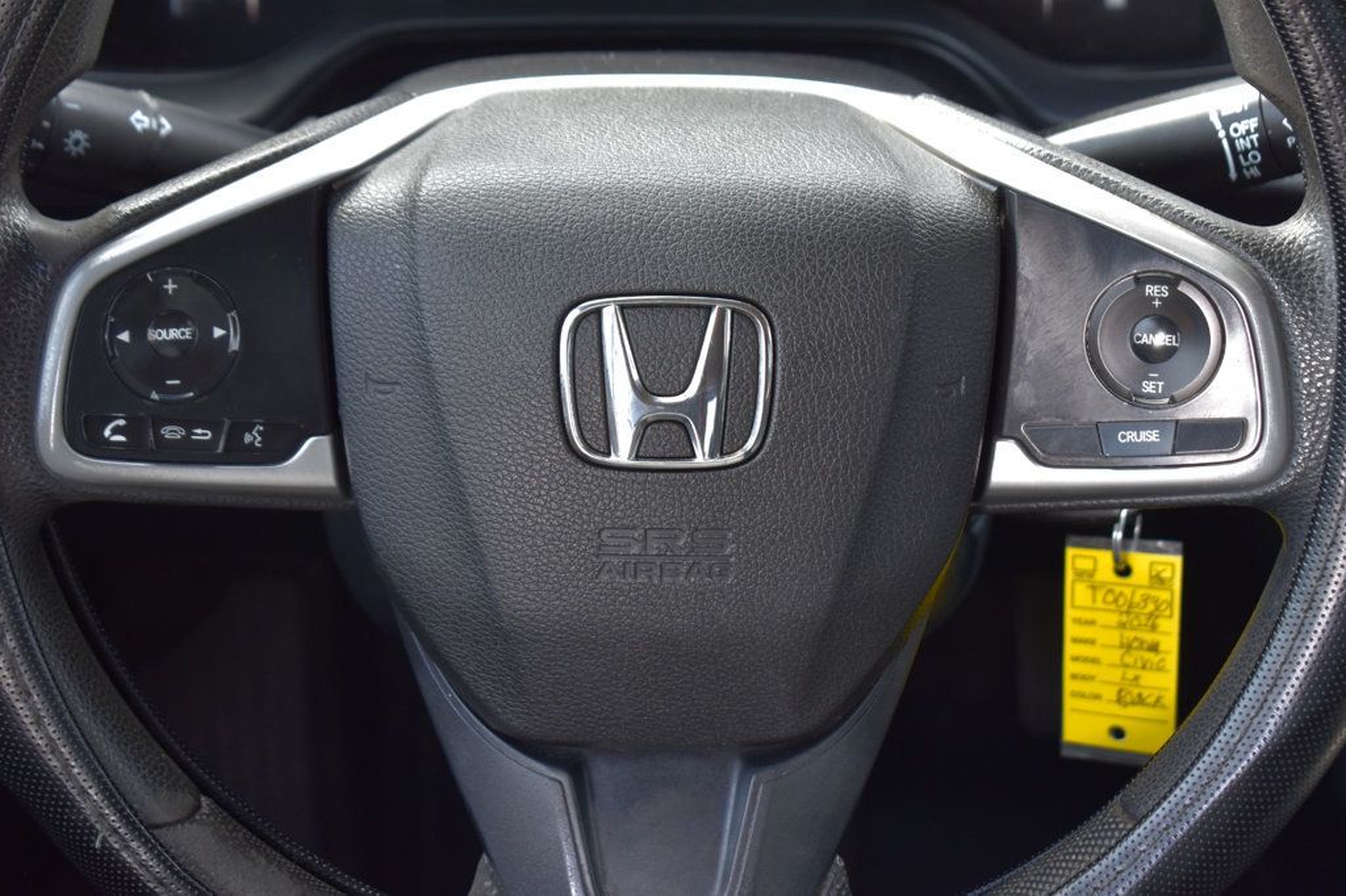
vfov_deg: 17.5
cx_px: 673
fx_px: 2915
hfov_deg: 26.0
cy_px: 448
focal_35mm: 78
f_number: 6.3
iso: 400
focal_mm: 52
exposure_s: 1/15
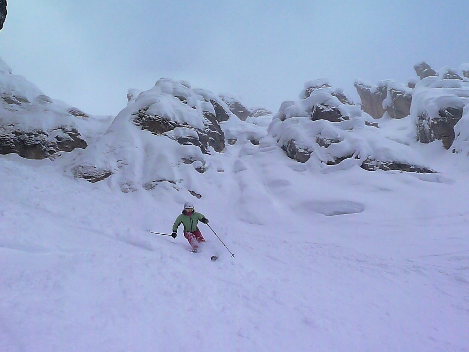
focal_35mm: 29
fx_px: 393
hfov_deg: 61.7
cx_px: 234
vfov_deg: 48.2
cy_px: 176
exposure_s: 1/1300
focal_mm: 4.7
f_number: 6.3
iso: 200
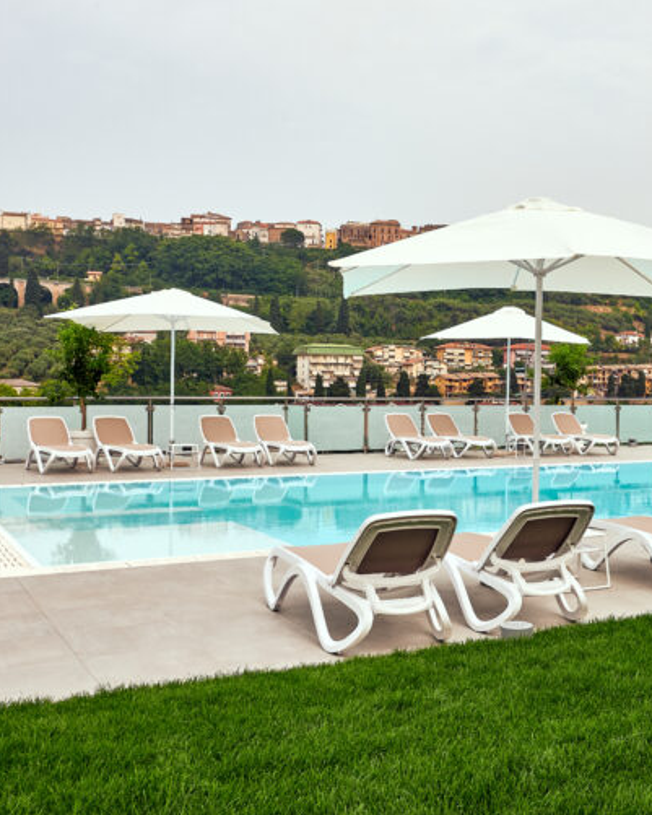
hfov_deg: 31.7
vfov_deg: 40.3
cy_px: 401
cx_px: 541
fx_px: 1109
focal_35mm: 46
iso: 100
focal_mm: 32
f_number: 10
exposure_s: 1/100
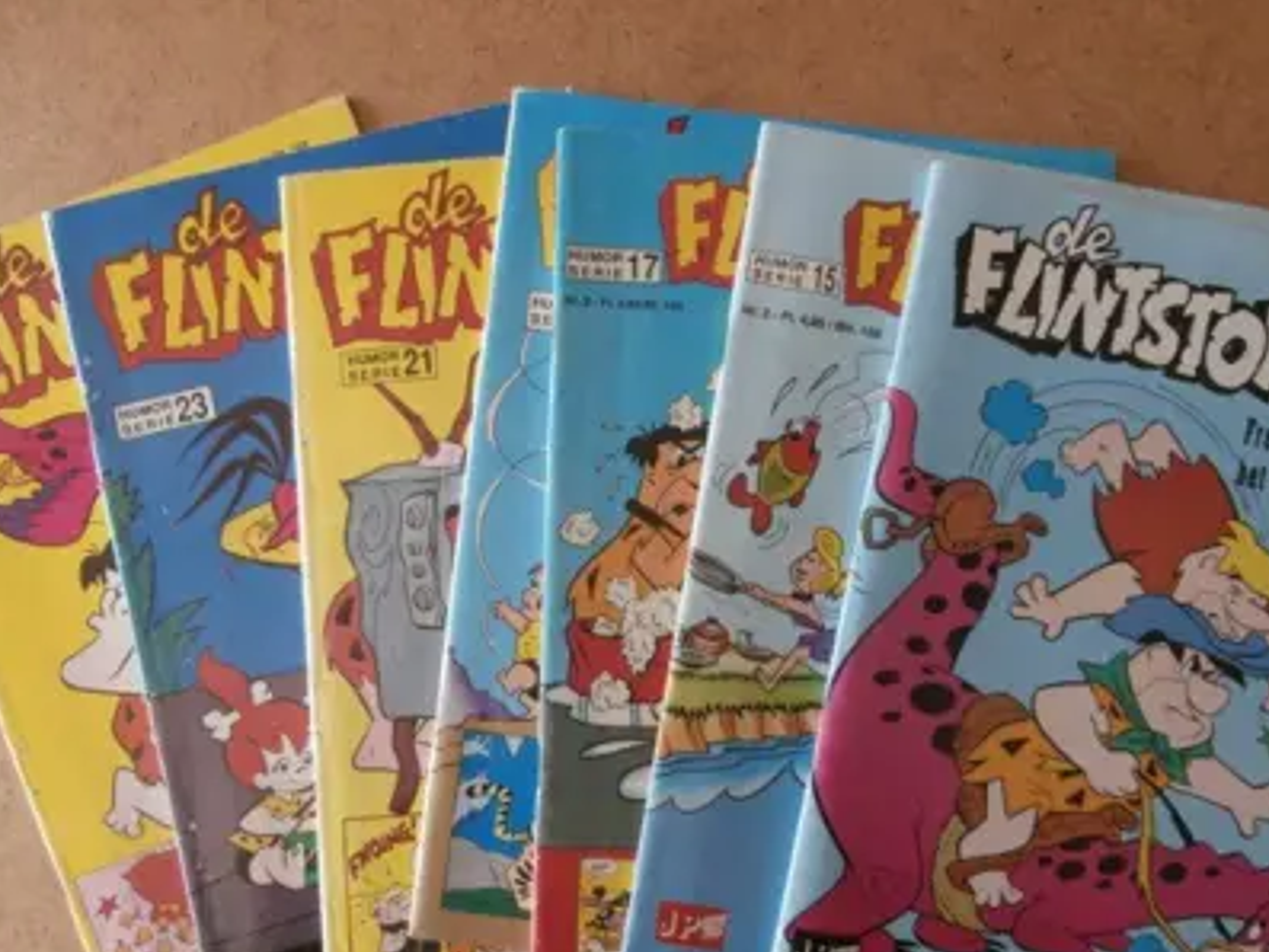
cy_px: 569
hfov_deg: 61.6
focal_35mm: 29
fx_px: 1063
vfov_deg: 48.0
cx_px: 681
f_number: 3
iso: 100
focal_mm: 4.2
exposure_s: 1/50
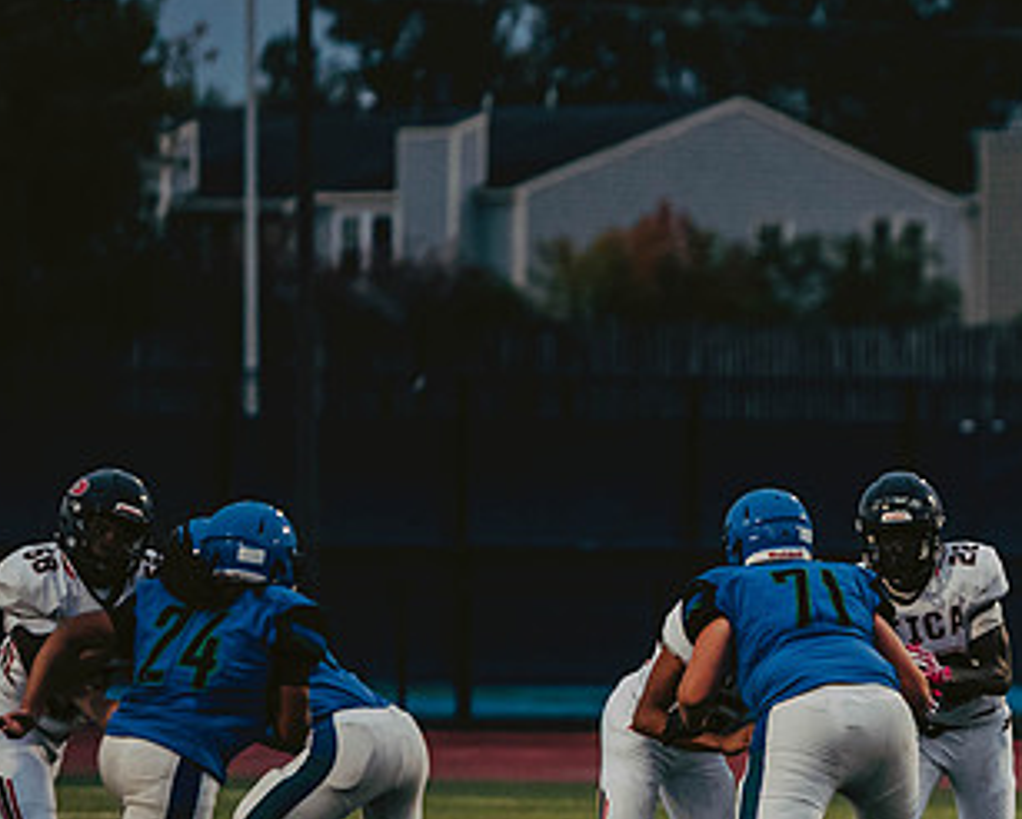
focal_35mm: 542
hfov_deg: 3.6
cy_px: 638
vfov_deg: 2.9
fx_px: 16404
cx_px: 1168
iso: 2000
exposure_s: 1/1250
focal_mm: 200
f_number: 2.8
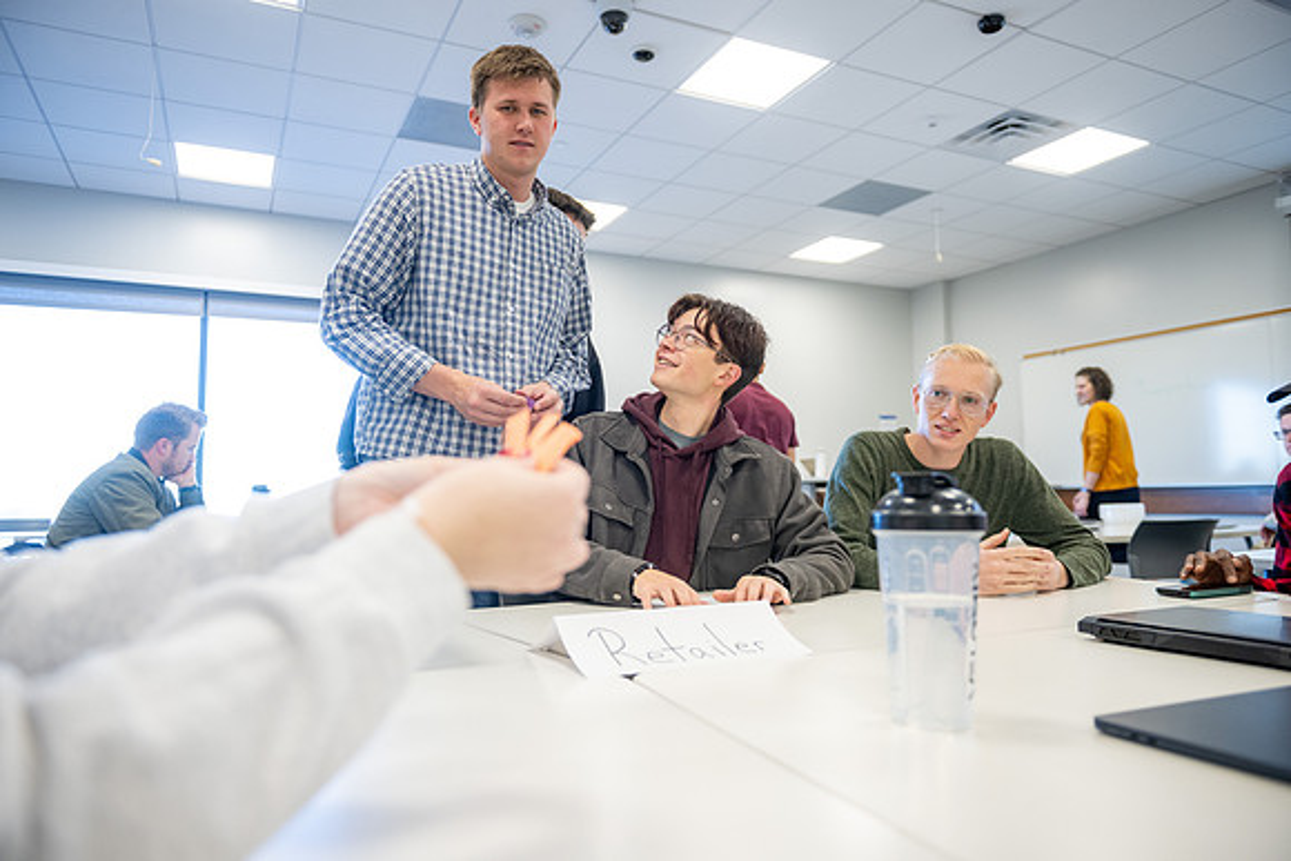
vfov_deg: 53.2
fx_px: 861
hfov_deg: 73.7
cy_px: 430
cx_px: 646
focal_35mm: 24
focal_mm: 24
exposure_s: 1/160
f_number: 2.8
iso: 1000
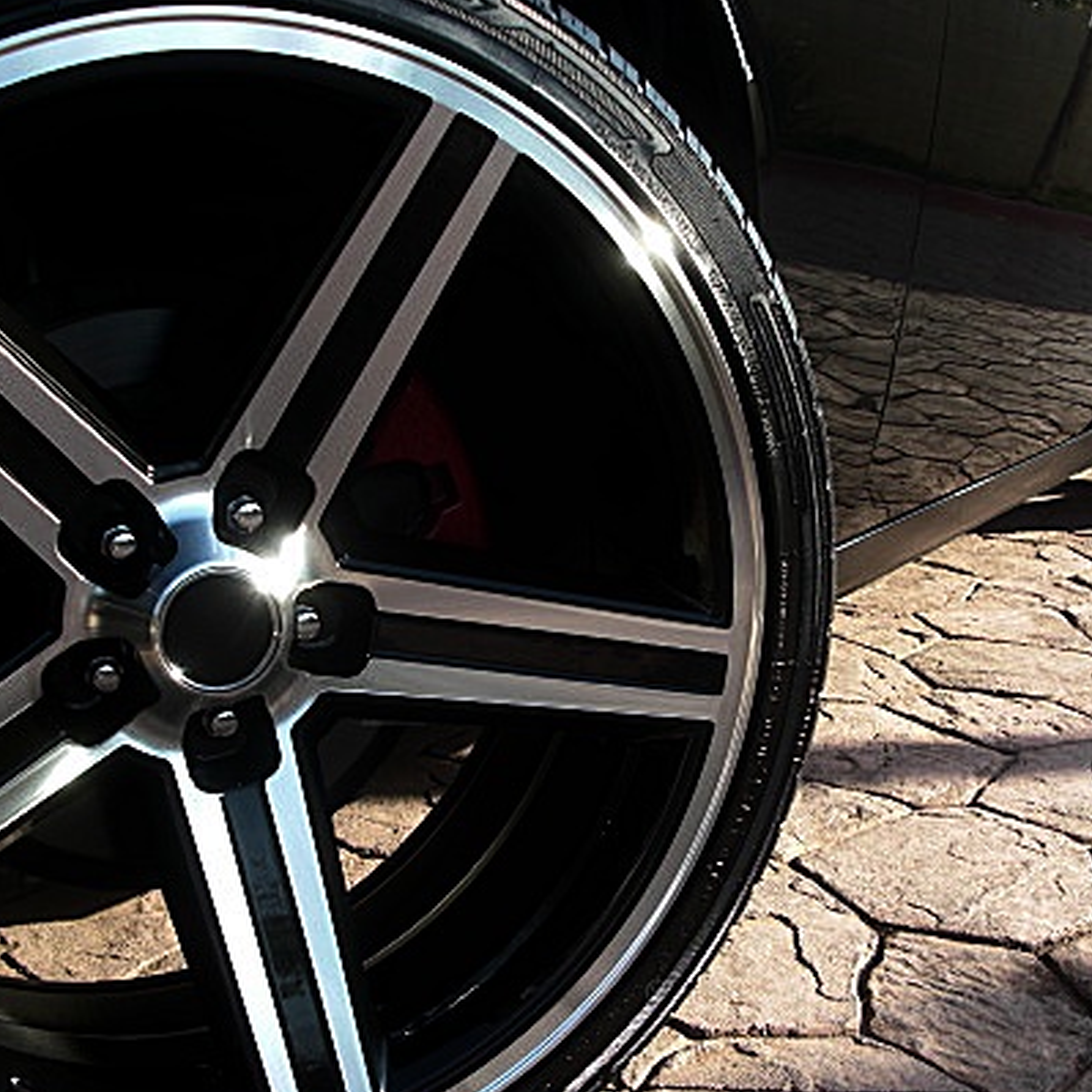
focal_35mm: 51
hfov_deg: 33.4
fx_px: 1820
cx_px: 509
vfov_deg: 33.4
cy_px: 564
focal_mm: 6.3
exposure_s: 1/160
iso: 50
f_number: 2.8
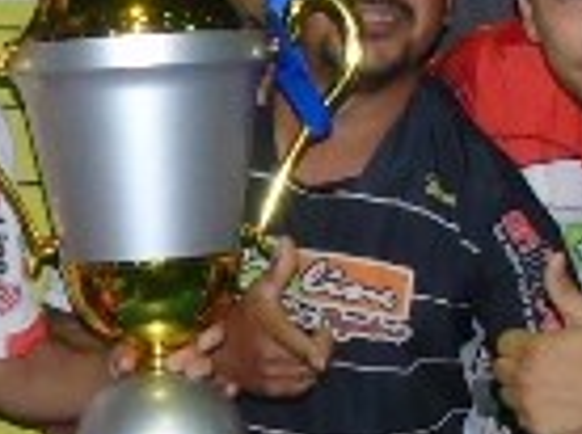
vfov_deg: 7.9
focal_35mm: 186
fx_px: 3122
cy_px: 493
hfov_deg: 10.6
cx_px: 59
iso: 250
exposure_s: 1/30
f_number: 3.4
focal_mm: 4.4
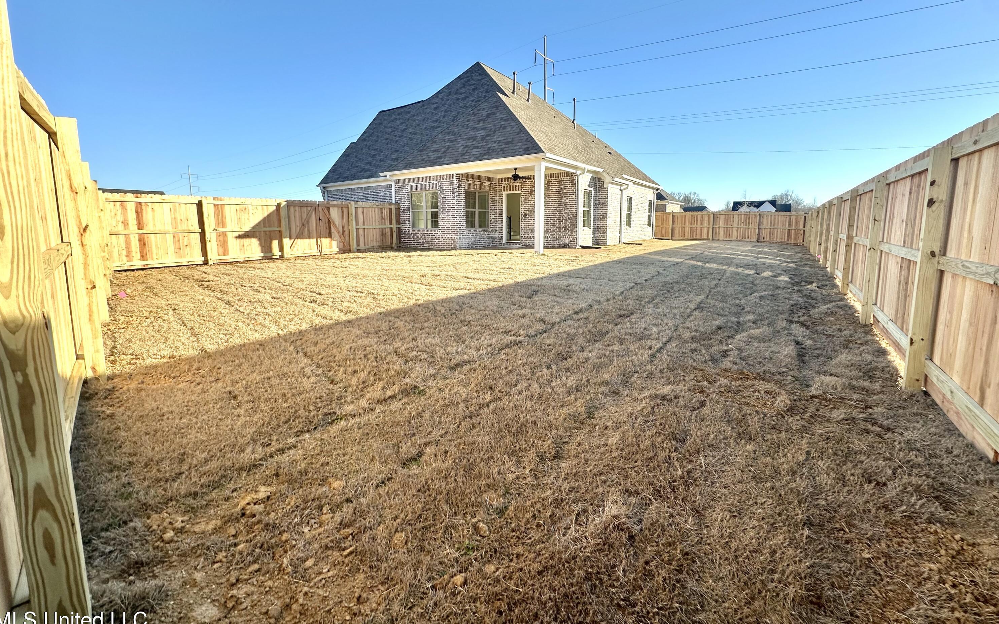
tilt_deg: -6.8
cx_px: 497
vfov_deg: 74.5
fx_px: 408
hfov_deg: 101.5
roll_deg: +0.6
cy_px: 276
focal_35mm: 15
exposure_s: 1/836
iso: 40
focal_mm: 2.22
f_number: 2.2
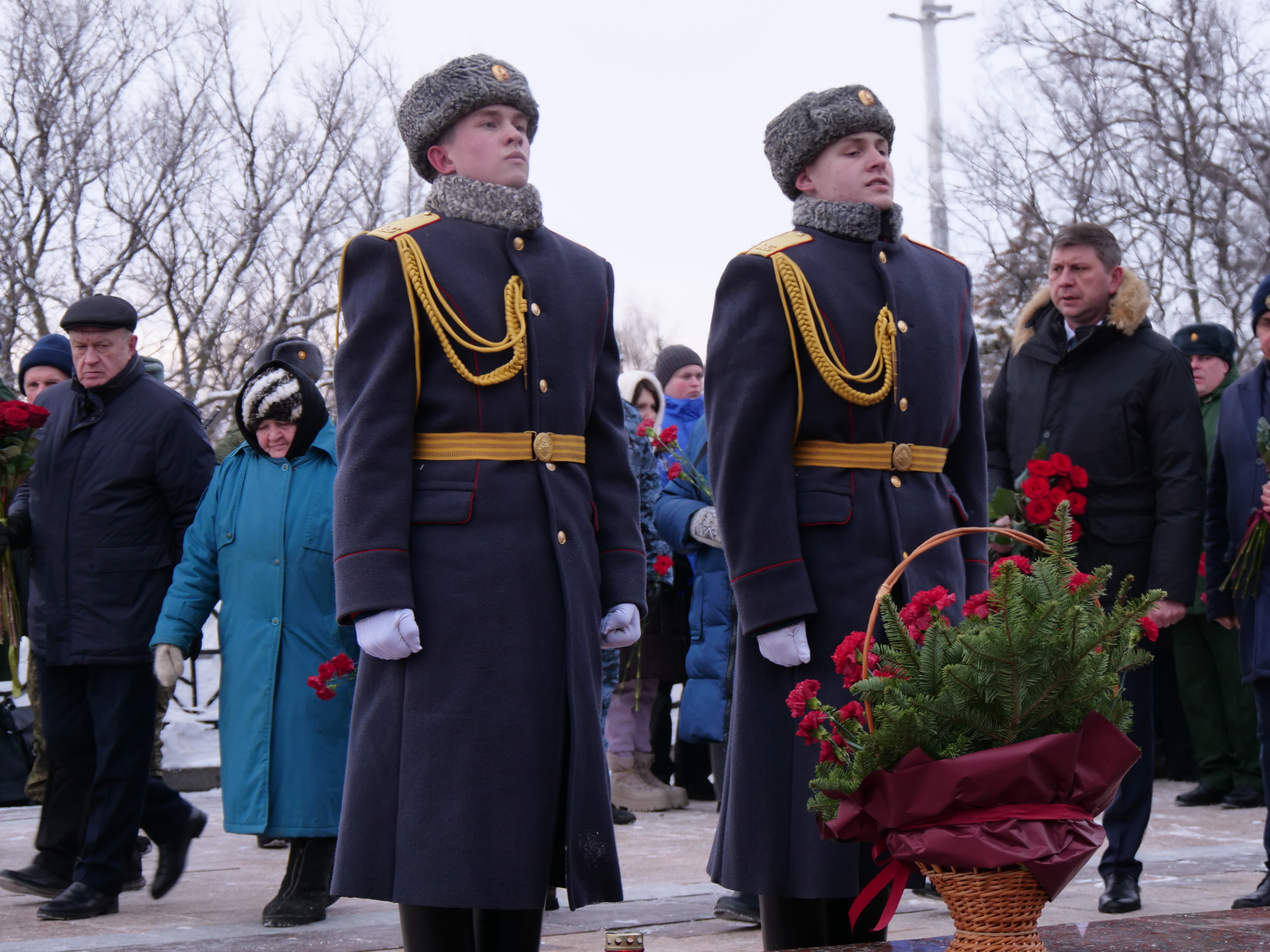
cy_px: 466
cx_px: 699
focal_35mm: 94
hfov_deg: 20.9
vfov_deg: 15.7
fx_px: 3449
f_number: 4.7
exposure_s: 1/100
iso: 200
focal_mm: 40
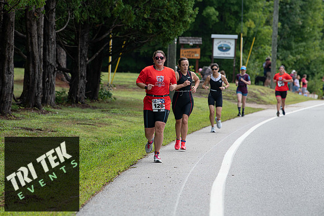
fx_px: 1800
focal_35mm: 200
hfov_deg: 10.3
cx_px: 162
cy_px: 108
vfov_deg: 6.9
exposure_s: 1/200
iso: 200
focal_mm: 200
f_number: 5.6
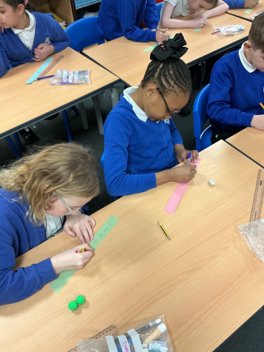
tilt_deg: -48.9
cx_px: 132
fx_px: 295
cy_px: 176
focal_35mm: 29
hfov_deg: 48.2
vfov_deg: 61.7
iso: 160
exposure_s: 1/60
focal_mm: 3
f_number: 1.8
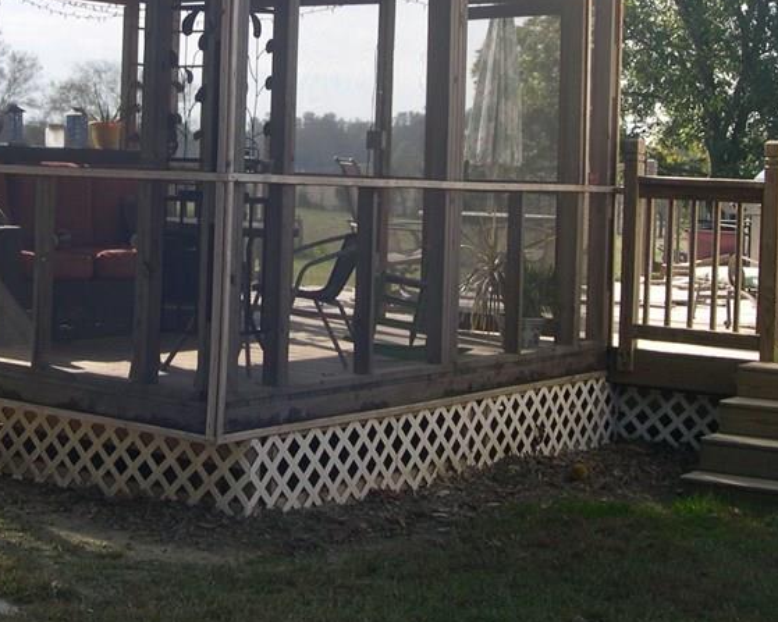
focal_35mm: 68
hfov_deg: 27.6
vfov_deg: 22.2
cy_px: 139
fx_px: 1565
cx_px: 227
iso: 100
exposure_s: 1/88.9
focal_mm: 8
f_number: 7.6
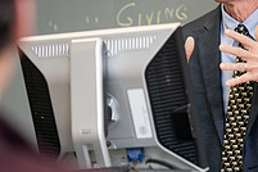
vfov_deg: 4.1
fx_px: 2401
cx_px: 237
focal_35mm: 335
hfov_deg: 6.1
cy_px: 73
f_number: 3.2
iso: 800
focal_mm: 116
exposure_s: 1/200
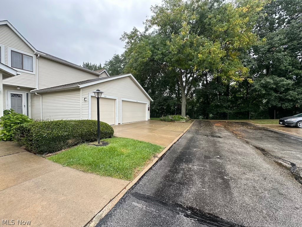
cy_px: 114
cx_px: 151
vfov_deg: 85.7
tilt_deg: -0.6
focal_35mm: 14
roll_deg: -0.7
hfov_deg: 102.1
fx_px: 122
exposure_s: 1/523
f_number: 2.2
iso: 40
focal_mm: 2.22
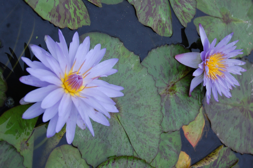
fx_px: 579
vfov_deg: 16.5
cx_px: 126
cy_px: 84
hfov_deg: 24.6
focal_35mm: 82
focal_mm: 55
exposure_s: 1/60
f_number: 5.6
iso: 400
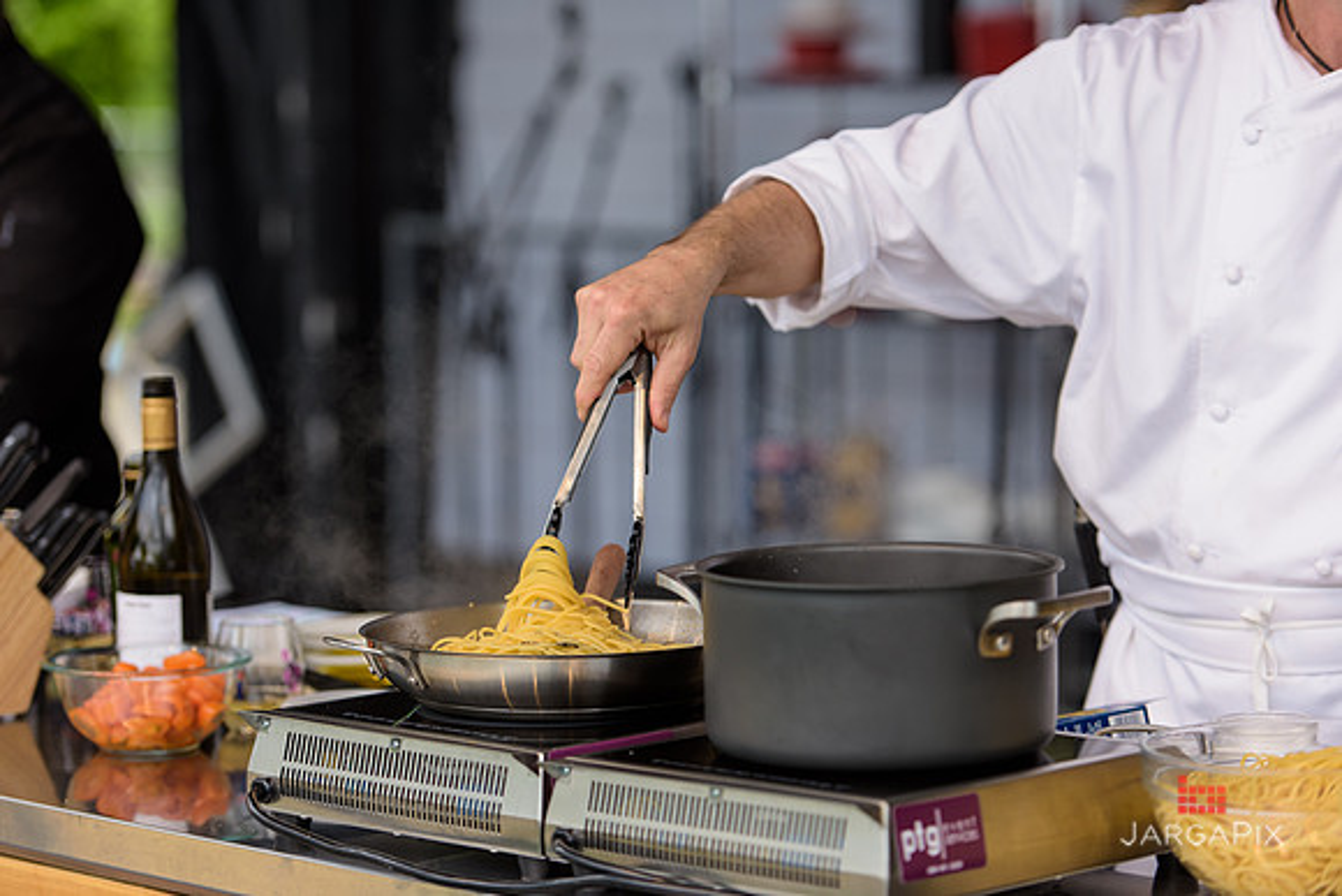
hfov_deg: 17.6
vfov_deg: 11.8
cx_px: 671
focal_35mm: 116
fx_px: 4325
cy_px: 448
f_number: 3.2
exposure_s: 1/1600
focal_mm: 116
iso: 250
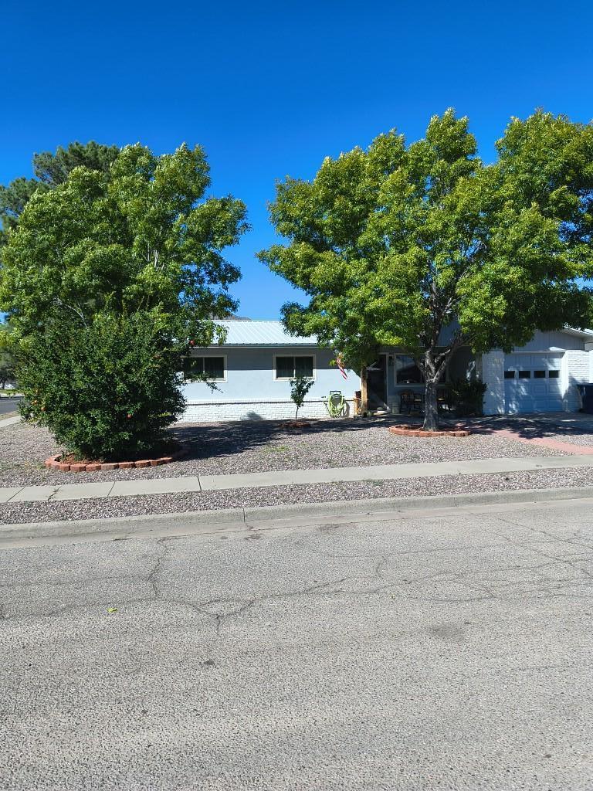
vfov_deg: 69.4
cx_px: 296
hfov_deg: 54.9
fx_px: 571
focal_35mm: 25
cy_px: 396
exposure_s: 1/1245
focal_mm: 4.68
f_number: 1.7
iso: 100
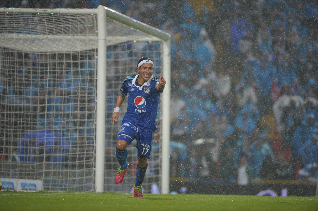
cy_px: 106
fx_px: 3531
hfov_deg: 5.2
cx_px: 159
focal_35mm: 400
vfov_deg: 3.4
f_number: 4
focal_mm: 400
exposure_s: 1/800
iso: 2000
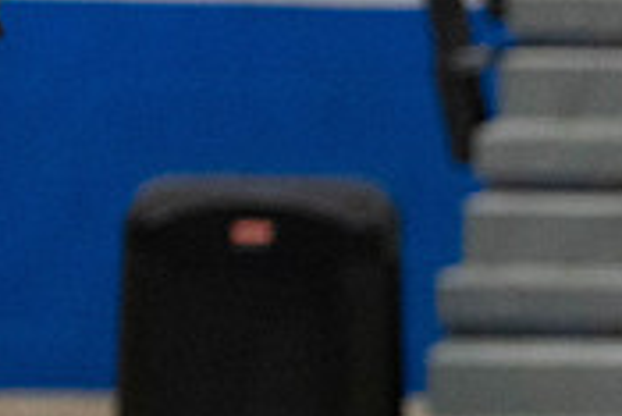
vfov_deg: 1.4
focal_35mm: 951
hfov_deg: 2.2
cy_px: 505
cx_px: 1132
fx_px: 16444
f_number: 2.8
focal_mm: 200
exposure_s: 1/1000
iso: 4000
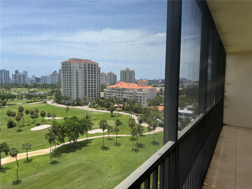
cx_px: 126
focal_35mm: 24
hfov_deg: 71.6
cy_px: 94
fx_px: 175
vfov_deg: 56.8
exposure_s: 1/2833
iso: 80
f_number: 1.78
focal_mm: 6.76
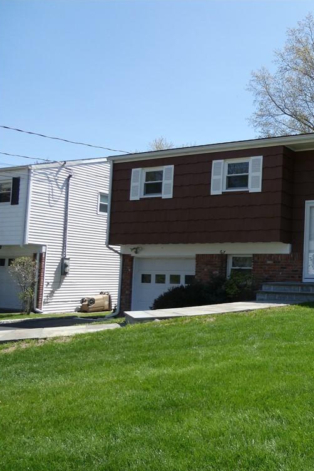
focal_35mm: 34
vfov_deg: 55.8
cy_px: 239
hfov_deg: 35.1
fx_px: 445
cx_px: 316
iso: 80
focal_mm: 4.3
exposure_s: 1/500
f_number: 3.3
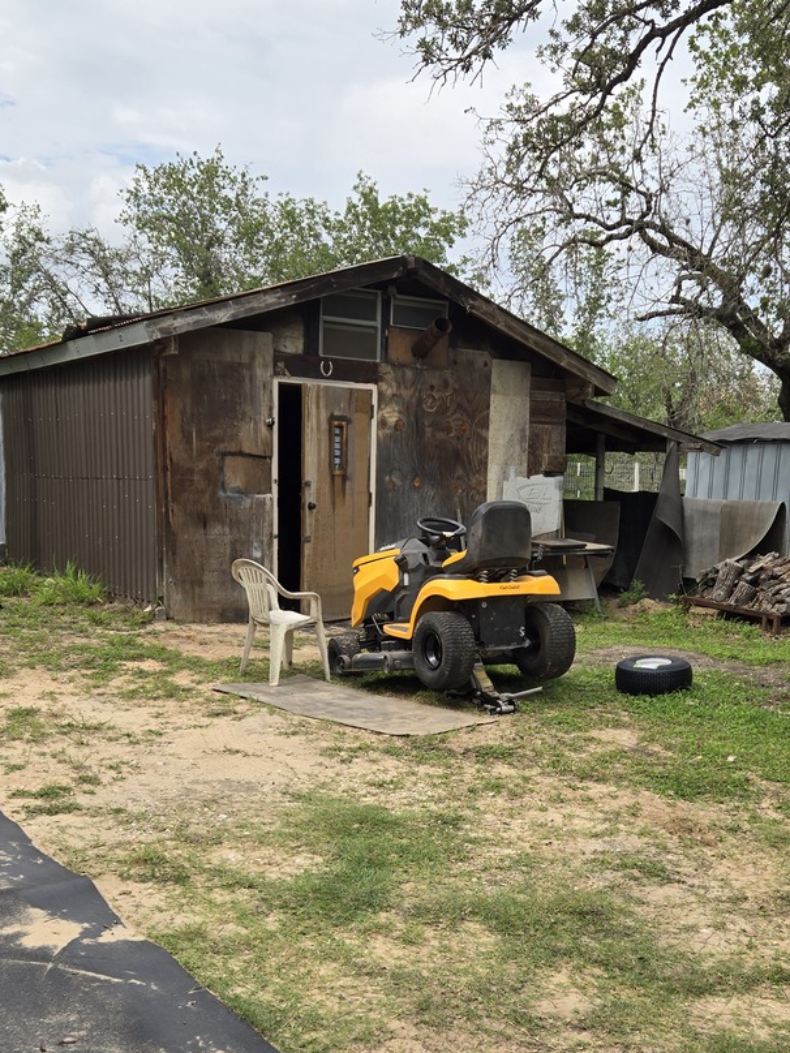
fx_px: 1248
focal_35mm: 41
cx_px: 469
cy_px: 700
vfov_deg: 45.1
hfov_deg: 35.0
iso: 25
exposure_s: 1/1142
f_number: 1.8
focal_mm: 5.4
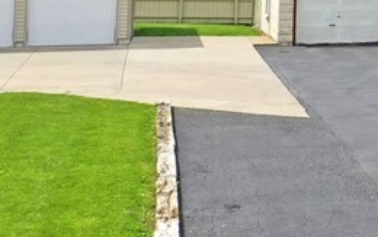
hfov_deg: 14.9
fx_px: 1227
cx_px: 708
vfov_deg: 10.6
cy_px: -145
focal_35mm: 119
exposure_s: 1/800
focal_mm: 10.26
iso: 100
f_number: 6.3
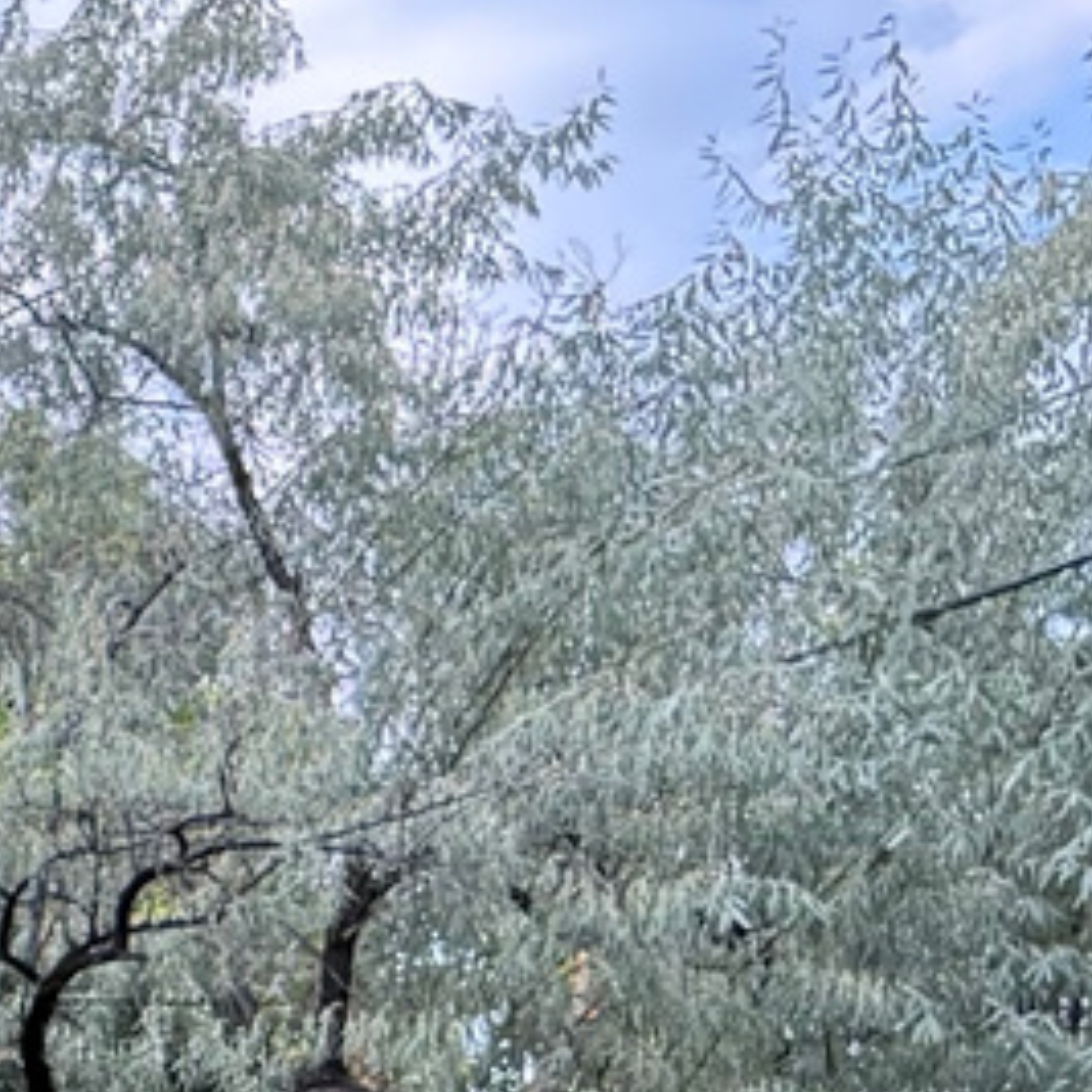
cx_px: -2172
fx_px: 5818
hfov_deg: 8.8
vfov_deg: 10.6
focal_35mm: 163
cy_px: 1239
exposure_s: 1/412
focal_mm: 6.76
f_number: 1.78
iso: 100
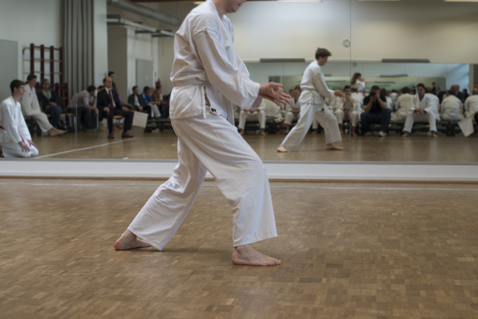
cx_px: 270
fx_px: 916
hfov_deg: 29.2
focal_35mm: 69
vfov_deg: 19.7
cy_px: 109
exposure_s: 1/50
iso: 100
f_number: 3.5
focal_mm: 50
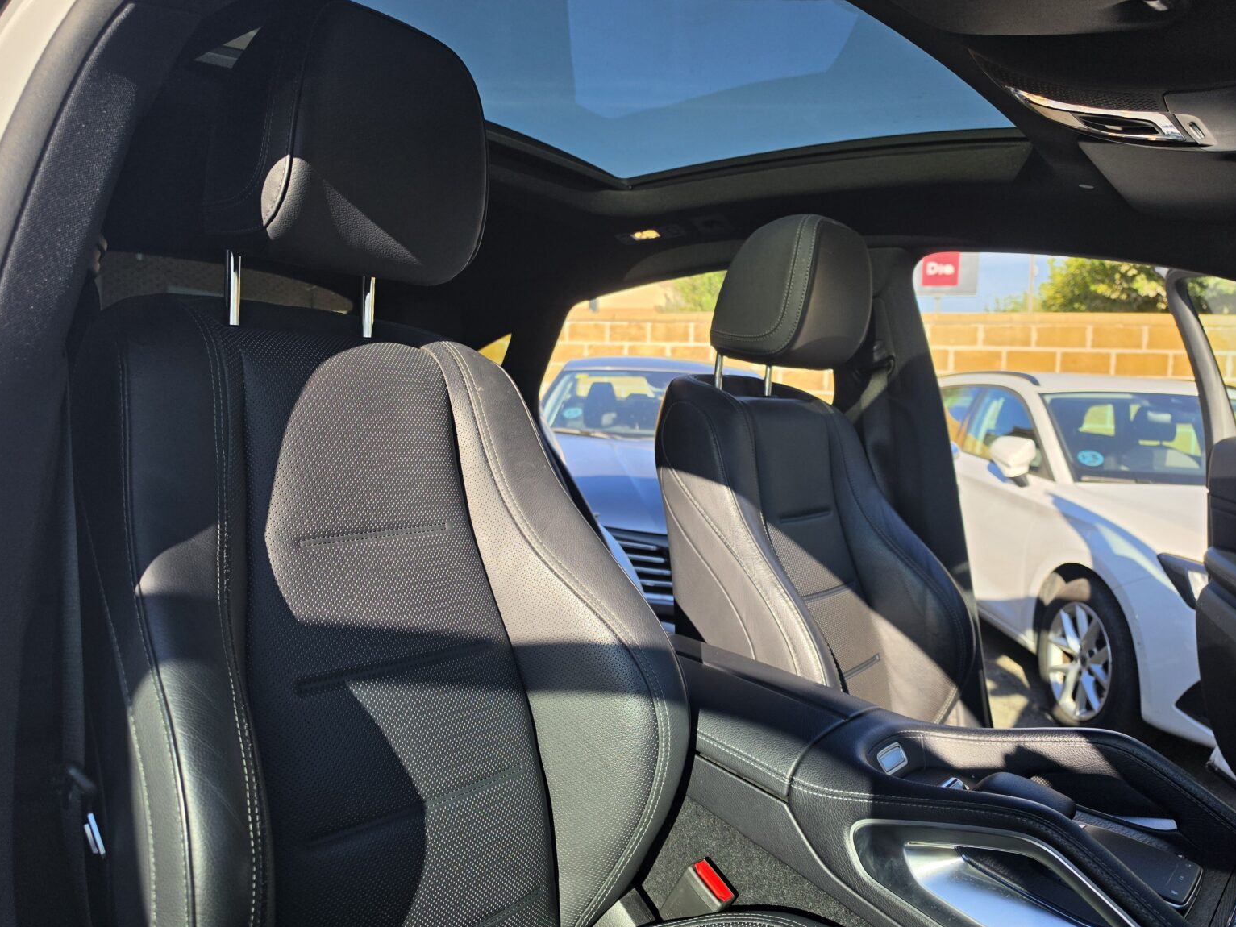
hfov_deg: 71.6
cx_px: 601
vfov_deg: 56.8
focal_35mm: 24
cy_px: 445
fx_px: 857
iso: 64
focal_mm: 6.5
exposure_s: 1/4235
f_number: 1.4
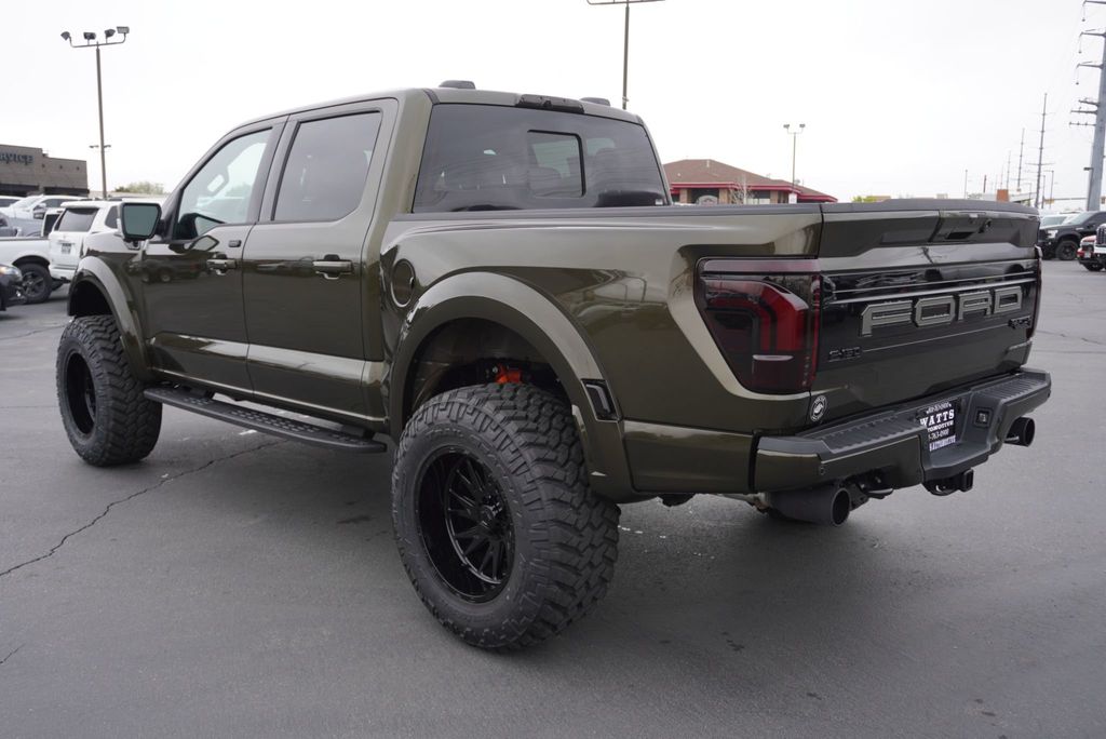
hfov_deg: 59.5
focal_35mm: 32
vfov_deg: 41.8
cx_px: 553
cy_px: 370
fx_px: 968
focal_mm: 21
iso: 100
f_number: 4.5
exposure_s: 1/80
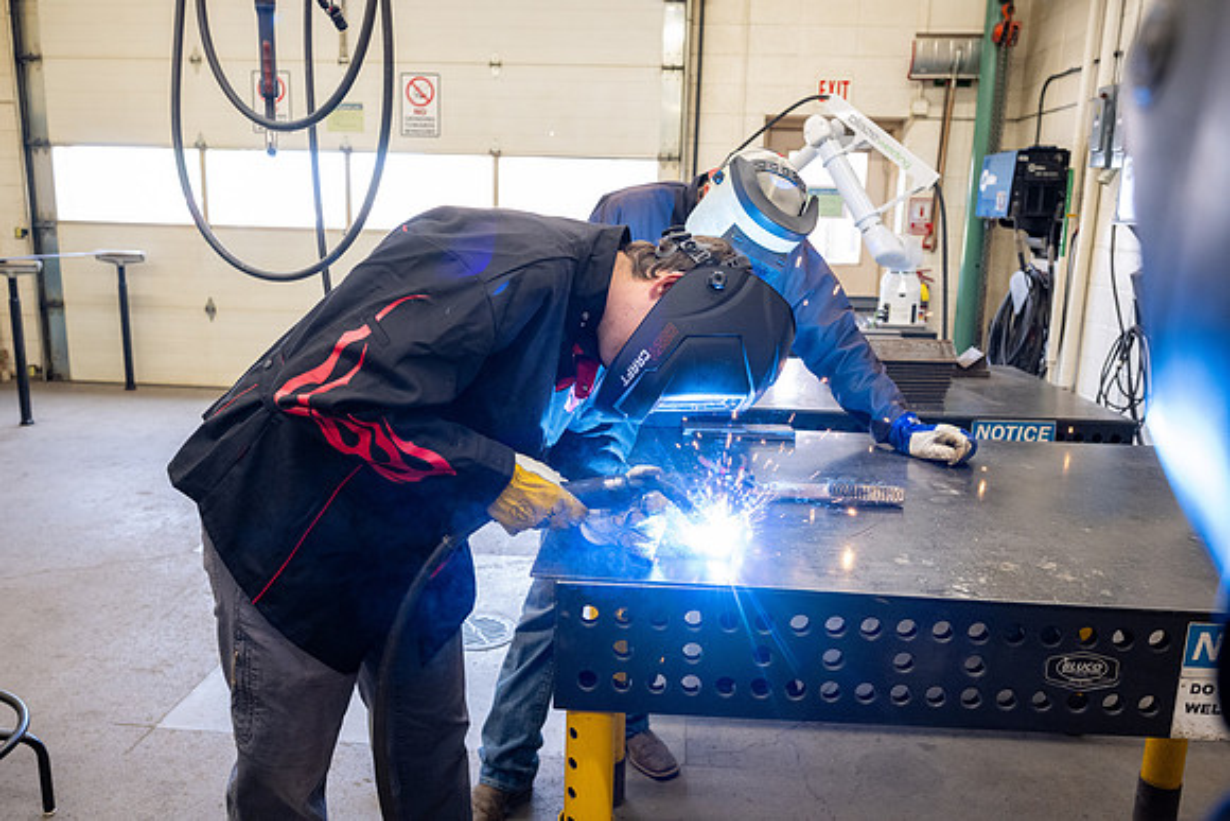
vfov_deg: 48.0
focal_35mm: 27
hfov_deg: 67.4
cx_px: 615
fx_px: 923
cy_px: 410
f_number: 4
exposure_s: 1/200
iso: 2000
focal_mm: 27
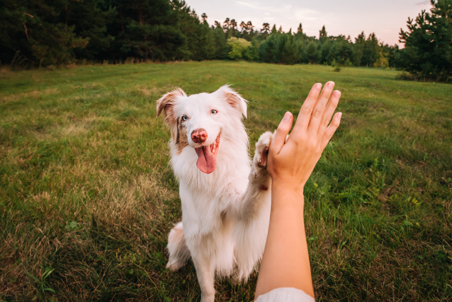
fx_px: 301
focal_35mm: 24
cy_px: 151
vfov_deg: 53.2
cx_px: 226
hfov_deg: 73.7
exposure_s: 1/320
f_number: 2.8
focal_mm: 24
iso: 1000
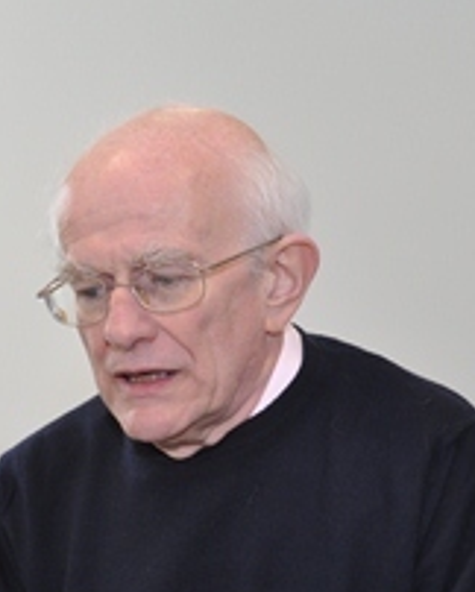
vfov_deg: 15.4
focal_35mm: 124
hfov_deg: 12.4
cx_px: 169
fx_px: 2176
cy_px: 469
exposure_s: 1/100
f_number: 5
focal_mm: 32
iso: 400
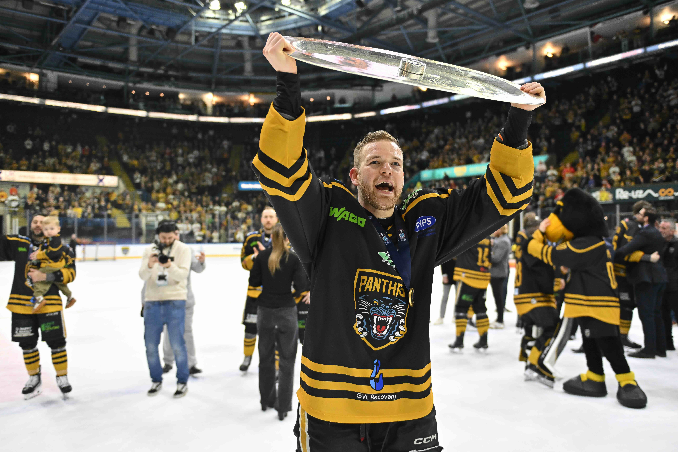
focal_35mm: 31
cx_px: 339
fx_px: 584
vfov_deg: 42.3
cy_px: 226
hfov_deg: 60.3
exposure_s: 1/1250
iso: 1600
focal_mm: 31
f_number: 2.8
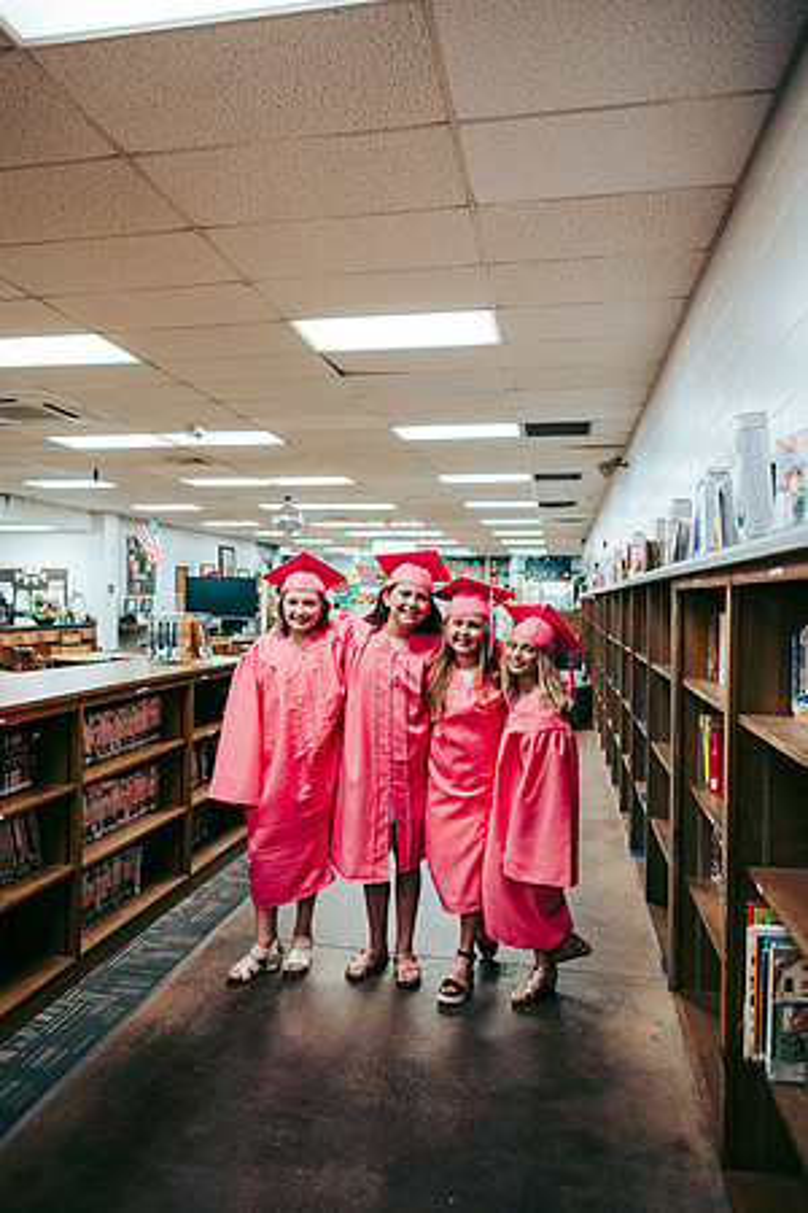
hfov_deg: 53.1
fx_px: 808
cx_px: 404
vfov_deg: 73.7
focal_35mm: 24
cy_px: 606
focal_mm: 24
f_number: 2.8
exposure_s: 1/160
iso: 1250
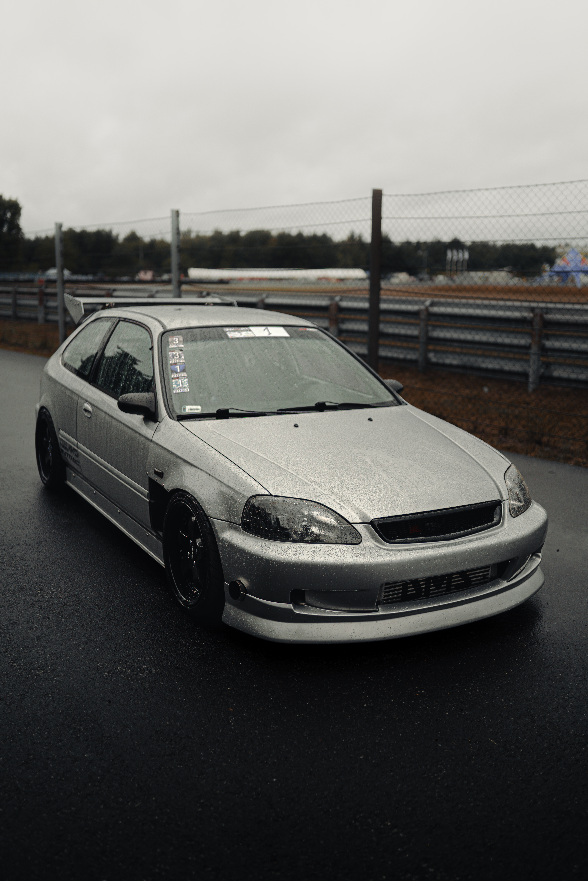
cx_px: 294
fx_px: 857
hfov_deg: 37.9
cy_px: 440
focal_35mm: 35
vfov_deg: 54.4
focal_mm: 35
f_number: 1.4
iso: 50
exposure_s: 1/1250
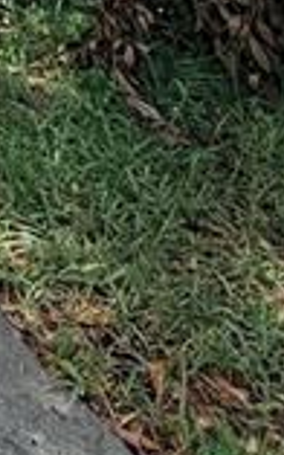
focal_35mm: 97
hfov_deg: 9.7
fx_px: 1202
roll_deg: -1.7
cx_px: -614
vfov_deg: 14.6
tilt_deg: +11.4
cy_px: -617
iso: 40
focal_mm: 2.22
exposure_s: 1/631
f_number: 2.2
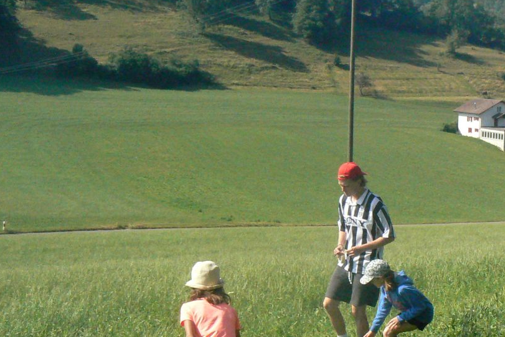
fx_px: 1010
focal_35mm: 72
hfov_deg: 27.5
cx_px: 407
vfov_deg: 18.8
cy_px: 249
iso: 400
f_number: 8
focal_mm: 6.4
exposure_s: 1/1000
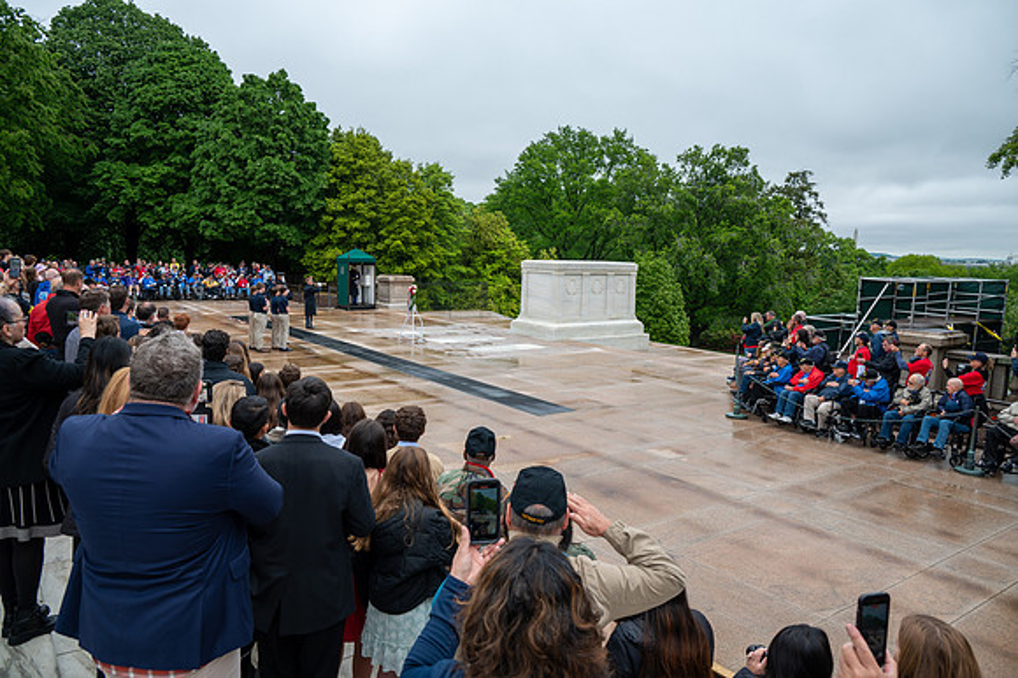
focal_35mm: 26
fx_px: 749
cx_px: 509
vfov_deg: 48.7
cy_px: 339
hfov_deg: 68.4
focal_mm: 26.5
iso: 100
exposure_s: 1/100
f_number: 6.3
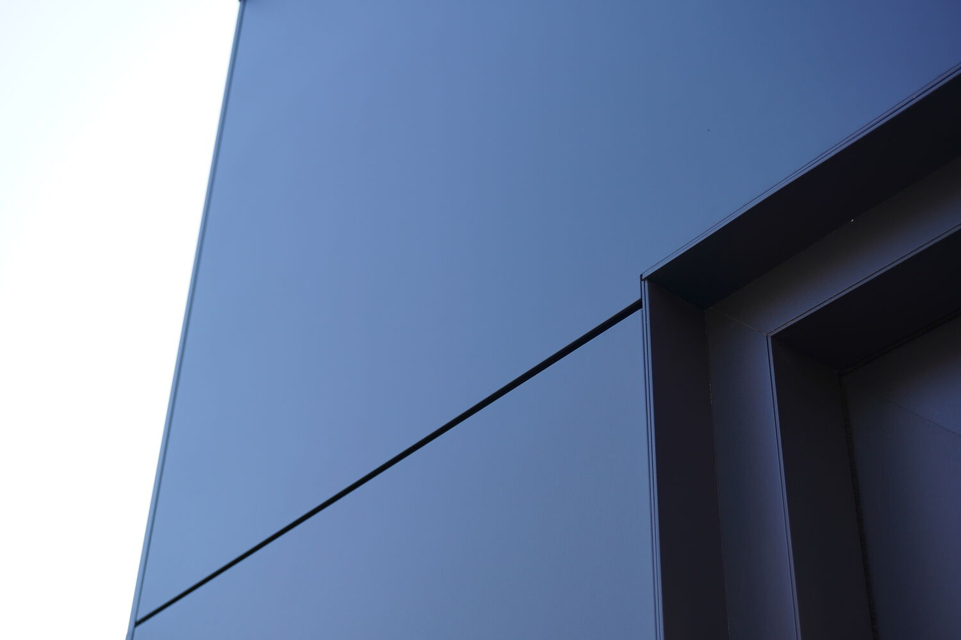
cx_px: 480
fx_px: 1441
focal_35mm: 54
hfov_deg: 36.9
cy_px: 320
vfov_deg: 25.1
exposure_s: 1/160
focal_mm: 36
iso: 100
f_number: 5.6
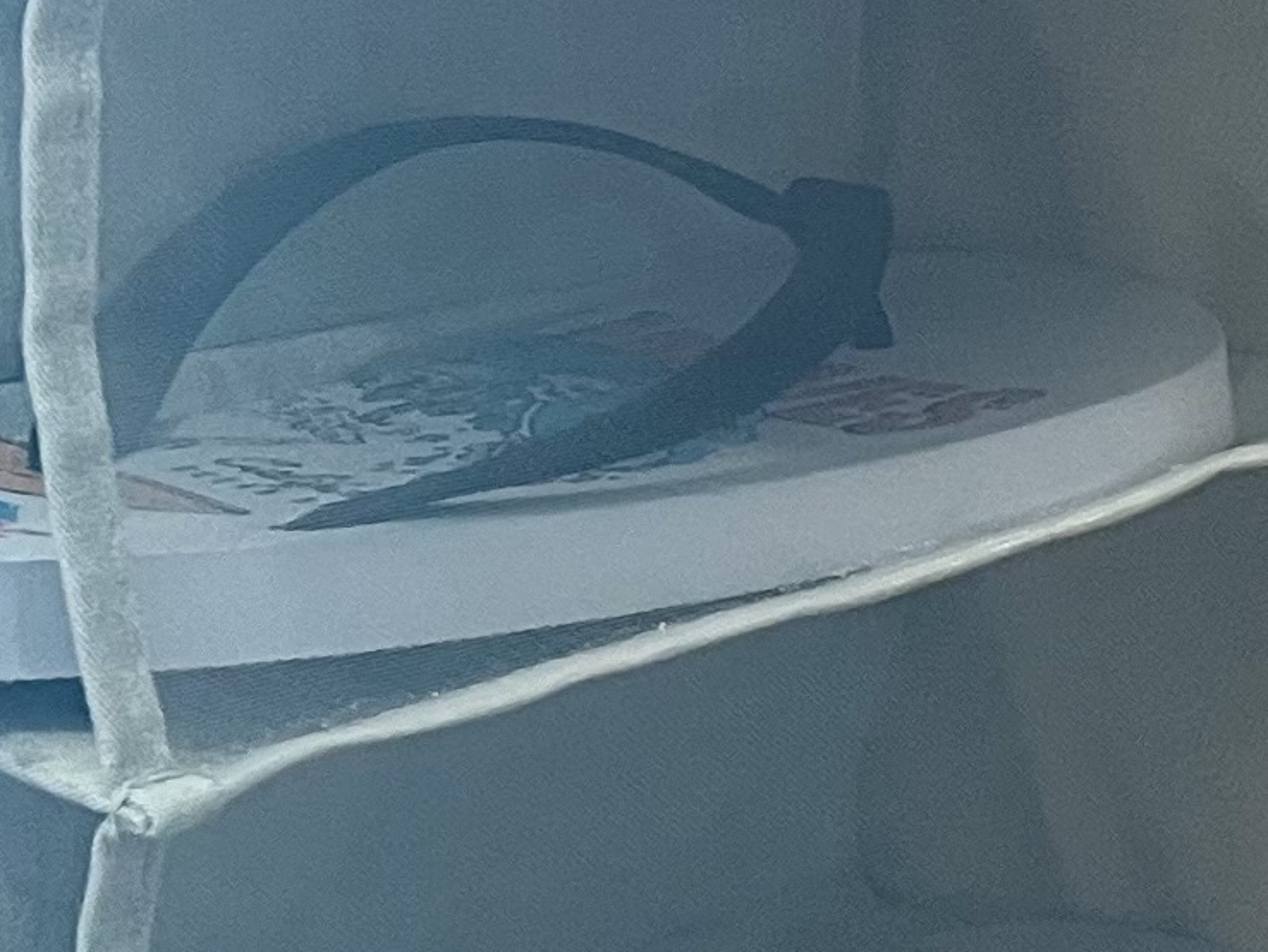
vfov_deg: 10.4
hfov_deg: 12.9
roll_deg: -1.1
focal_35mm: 142
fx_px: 5203
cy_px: 320
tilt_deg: -10.3
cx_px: 2122
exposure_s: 1/60
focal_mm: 5.7
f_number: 1.5
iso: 125
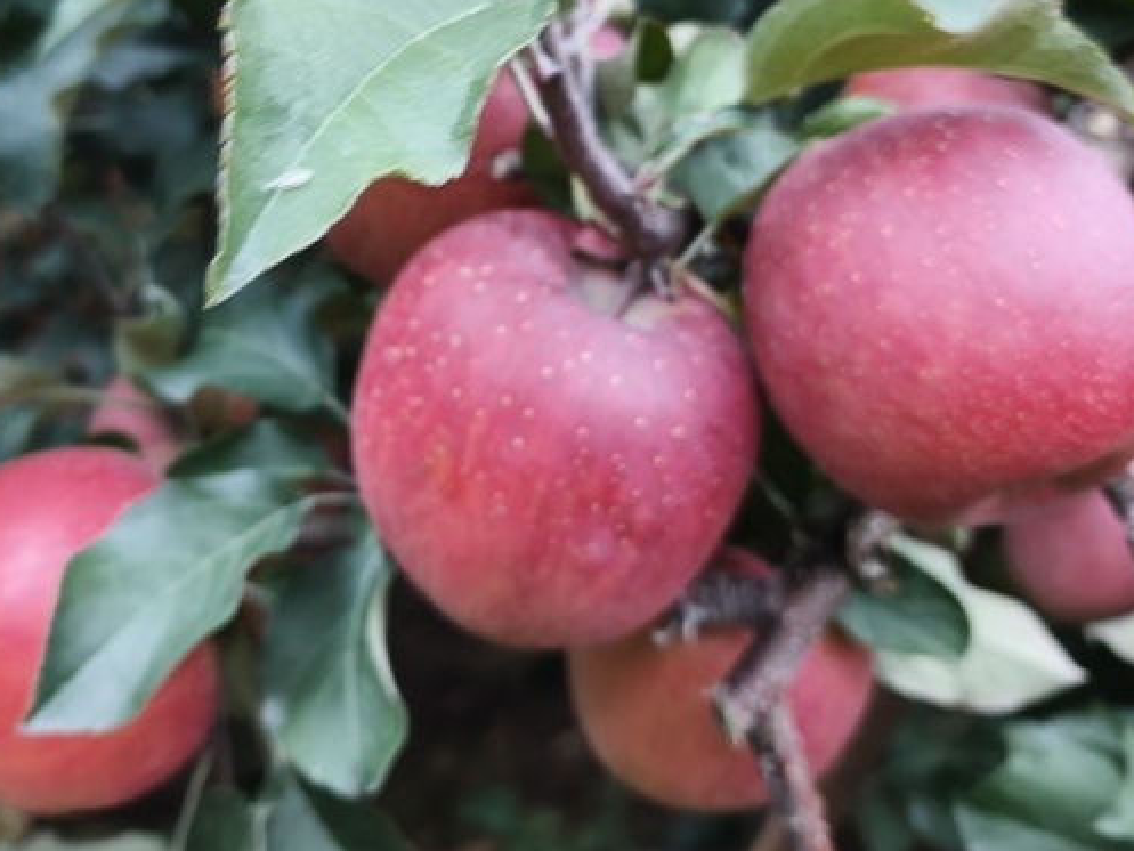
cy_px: 205
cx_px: 461
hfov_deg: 49.9
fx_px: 1212
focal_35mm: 37
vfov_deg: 37.7
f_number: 1.6
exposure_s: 1/50
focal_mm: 6.06
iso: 800
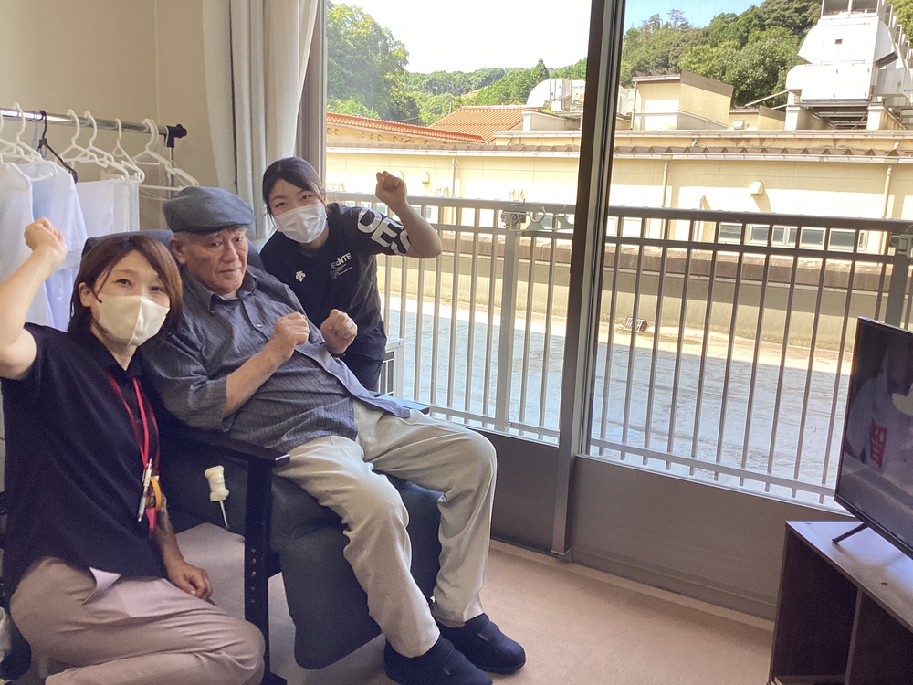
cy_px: 342
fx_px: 818
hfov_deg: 58.4
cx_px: 456
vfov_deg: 45.4
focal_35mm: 31
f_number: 2.4
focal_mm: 3.3
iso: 64
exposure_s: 1/120
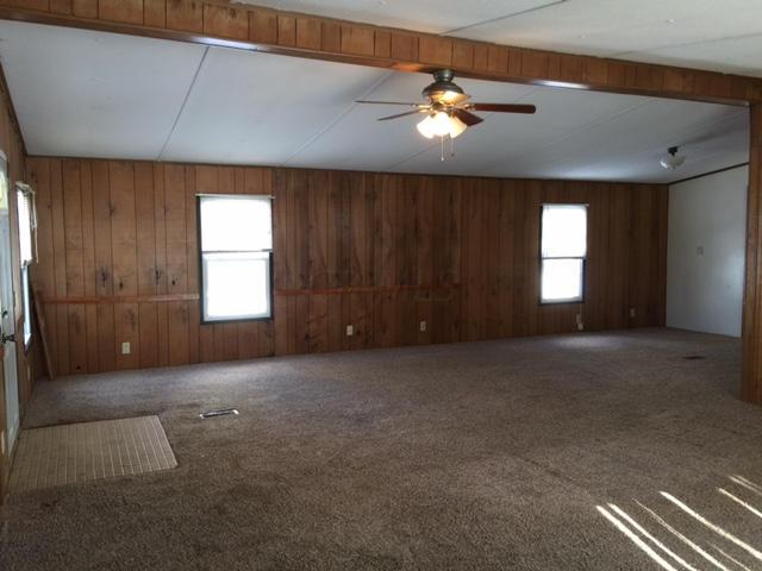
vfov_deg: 48.2
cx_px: 381
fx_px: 638
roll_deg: +0.1
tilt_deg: -5.7
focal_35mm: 29
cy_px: 286
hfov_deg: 61.7
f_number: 2.2
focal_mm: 4.15
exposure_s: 1/15
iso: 32
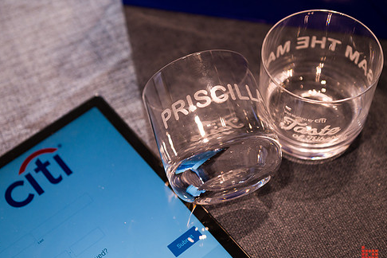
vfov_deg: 21.9
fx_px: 666
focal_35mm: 62
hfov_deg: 32.4
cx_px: 187
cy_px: 134
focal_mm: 52
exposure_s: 1/160
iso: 640
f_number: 4
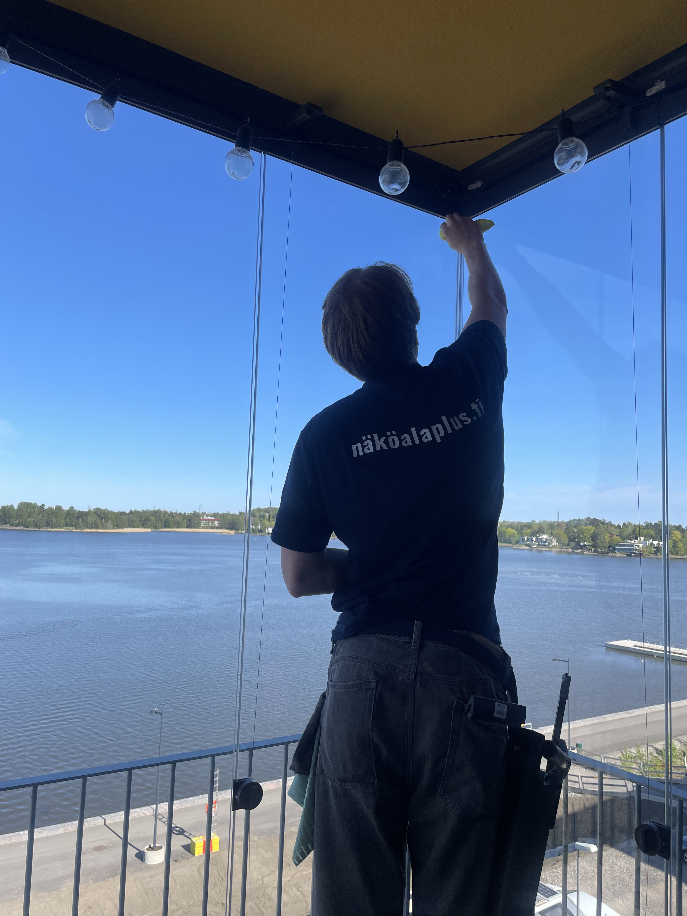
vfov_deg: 67.3
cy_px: 458
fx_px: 688
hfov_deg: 53.1
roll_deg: -1.7
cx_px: 344
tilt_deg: +5.0
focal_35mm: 26
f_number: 1.6
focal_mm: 4.2
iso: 32
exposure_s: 1/2212
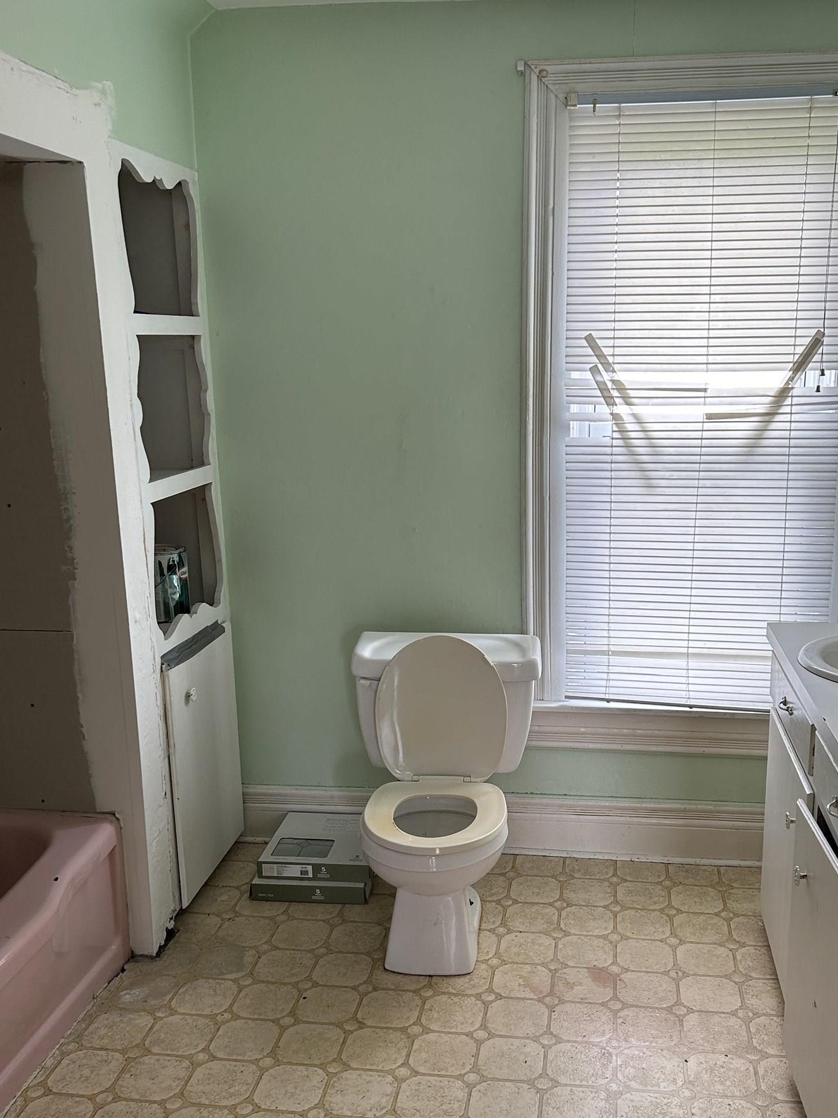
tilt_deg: -14.6
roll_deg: +0.5
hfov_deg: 41.7
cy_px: 638
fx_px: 1098
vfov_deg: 53.8
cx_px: 479
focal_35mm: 34
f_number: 1.5
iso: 100
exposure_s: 1/120
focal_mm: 5.7
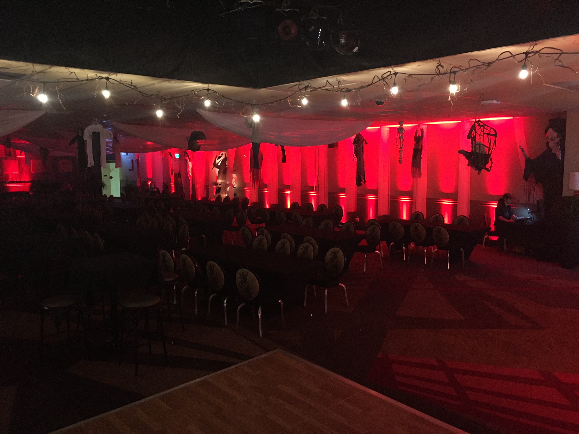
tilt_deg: -7.2
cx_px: 290
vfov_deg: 48.2
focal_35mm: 29
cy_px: 217
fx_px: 485
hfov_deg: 61.7
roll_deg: -0.4
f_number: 2.2
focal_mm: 4.15
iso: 400
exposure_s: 1/15
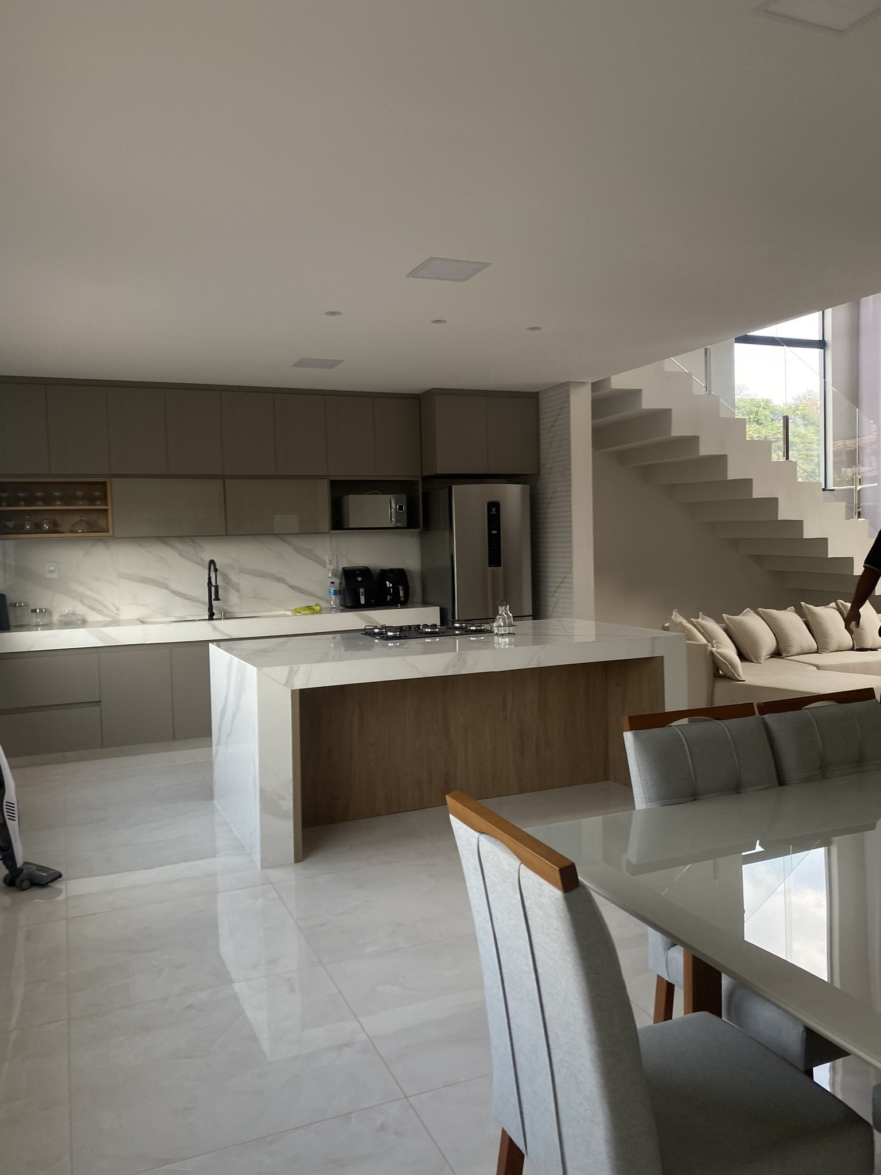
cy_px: 588
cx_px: 440
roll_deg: +3.9
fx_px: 882
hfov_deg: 53.1
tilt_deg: -2.2
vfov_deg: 67.3
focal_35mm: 26
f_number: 1.8
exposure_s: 1/122
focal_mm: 4.25
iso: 32
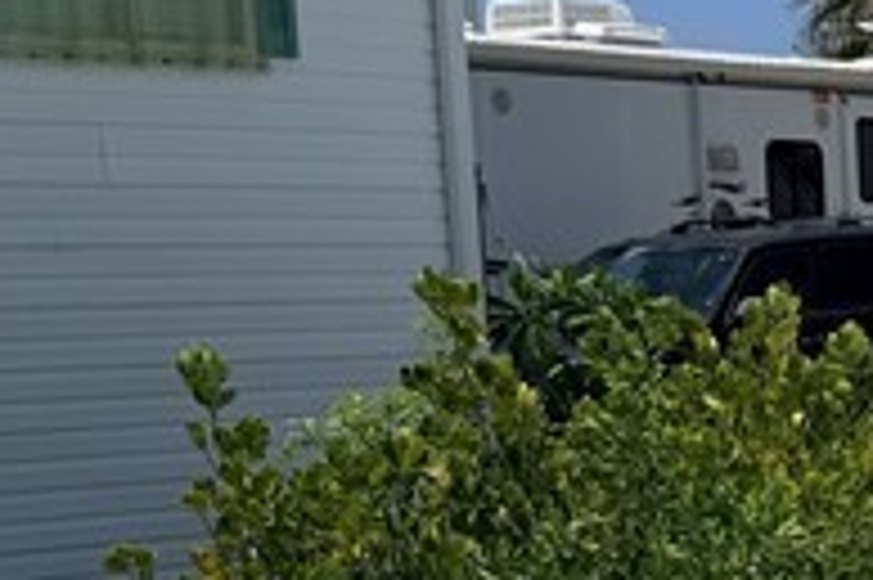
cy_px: 841
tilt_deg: -9.0
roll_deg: +3.1
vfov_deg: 10.1
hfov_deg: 14.5
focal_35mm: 132
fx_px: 3198
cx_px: 1314
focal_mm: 6.76
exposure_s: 1/17544
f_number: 1.78
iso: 80
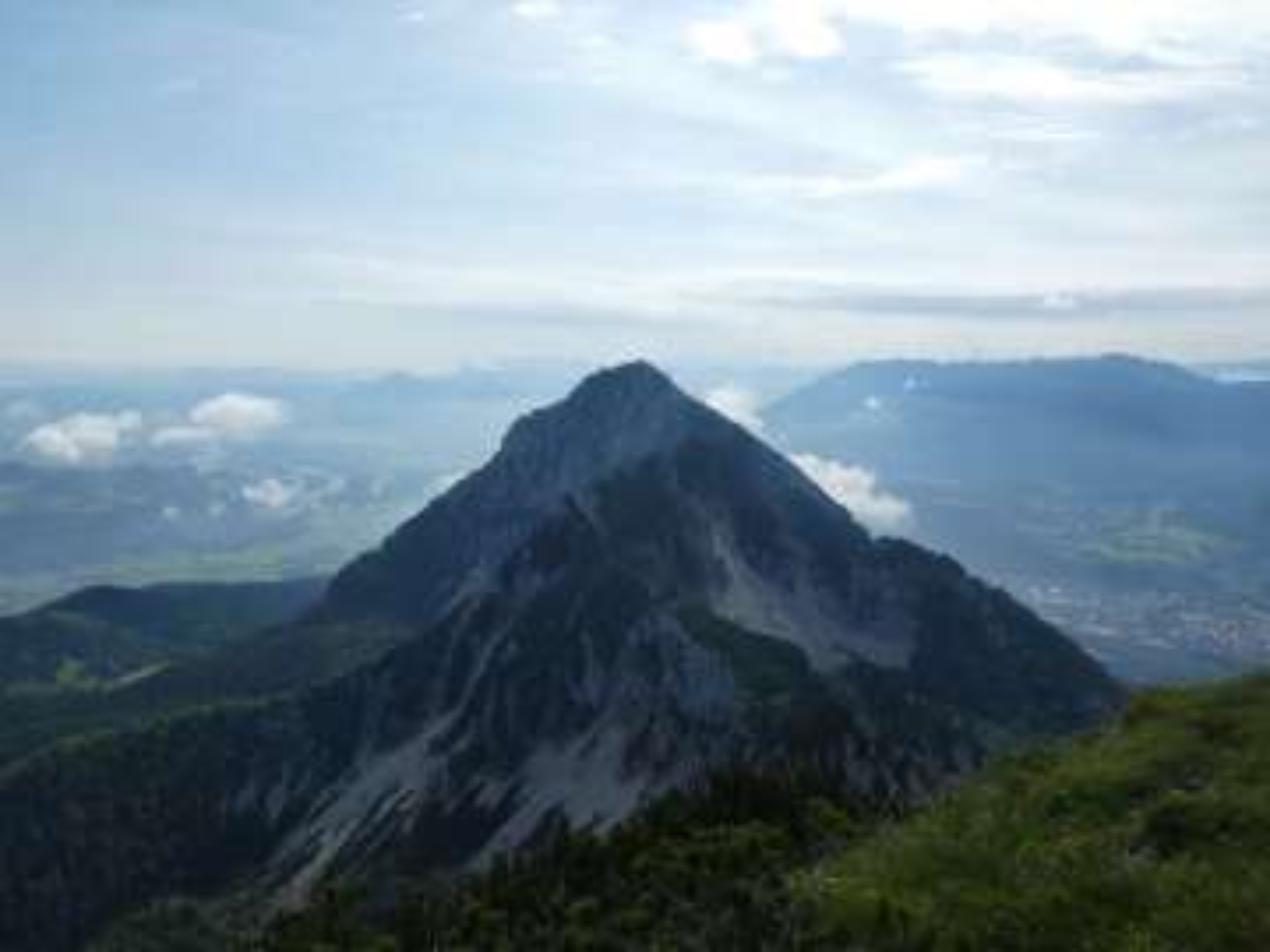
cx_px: 635
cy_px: 476
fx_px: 881
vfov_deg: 56.8
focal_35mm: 24
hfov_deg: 71.6
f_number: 5
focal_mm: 4.3
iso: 80
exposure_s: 1/800
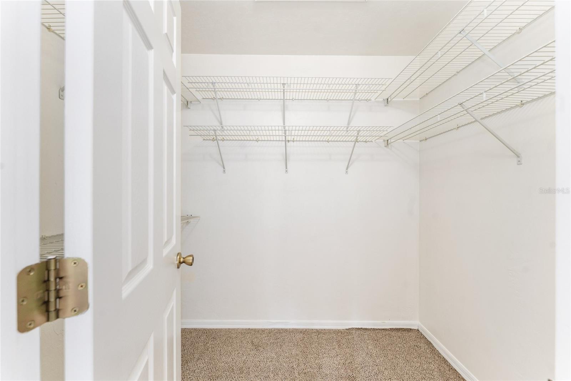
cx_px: 286
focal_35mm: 14
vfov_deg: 81.2
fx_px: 222
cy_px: 190
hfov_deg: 104.3
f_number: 7.1
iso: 2000
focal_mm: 14
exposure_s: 1/15
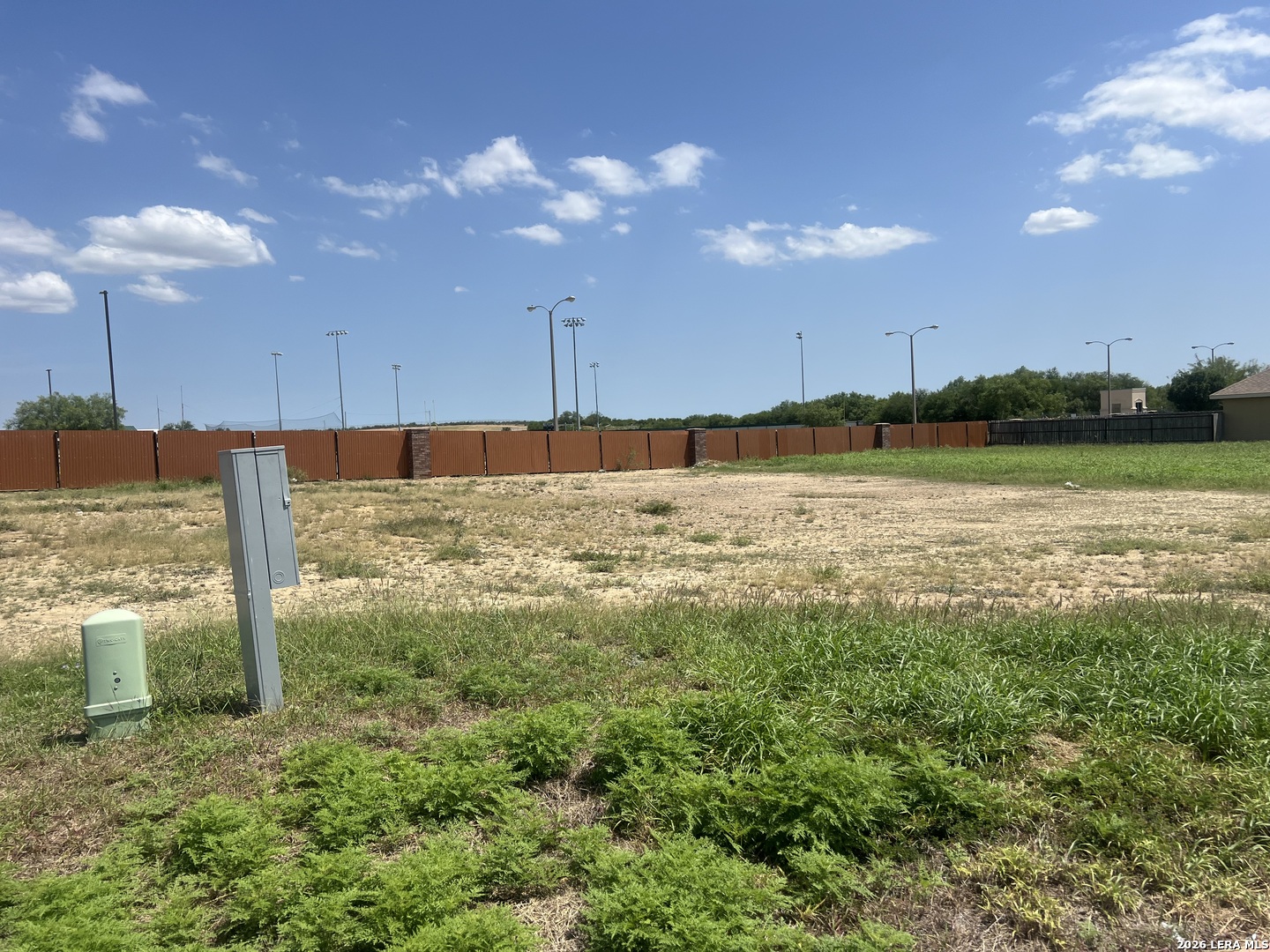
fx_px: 954
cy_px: 476
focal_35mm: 26
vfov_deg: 53.1
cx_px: 635
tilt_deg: -3.8
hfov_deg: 67.3
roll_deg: +4.5
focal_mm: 5.7
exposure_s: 1/6211
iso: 50
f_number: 1.5
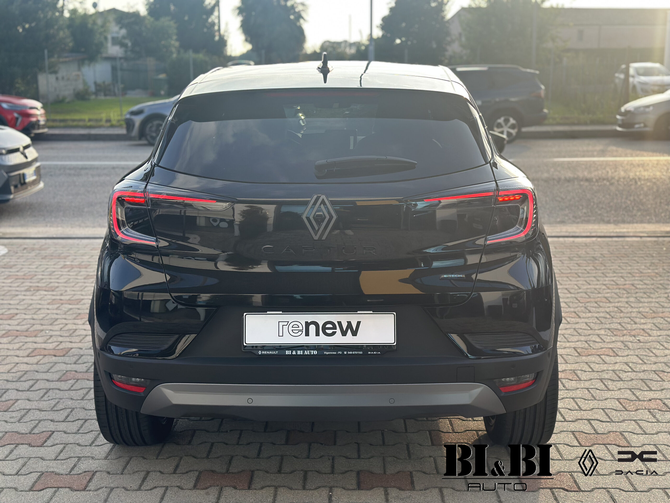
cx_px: 335
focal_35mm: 48
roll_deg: +0.9
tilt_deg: -11.4
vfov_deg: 30.3
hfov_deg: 39.7
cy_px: 252
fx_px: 929
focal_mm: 6.86
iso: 100
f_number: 1.78
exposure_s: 1/1133
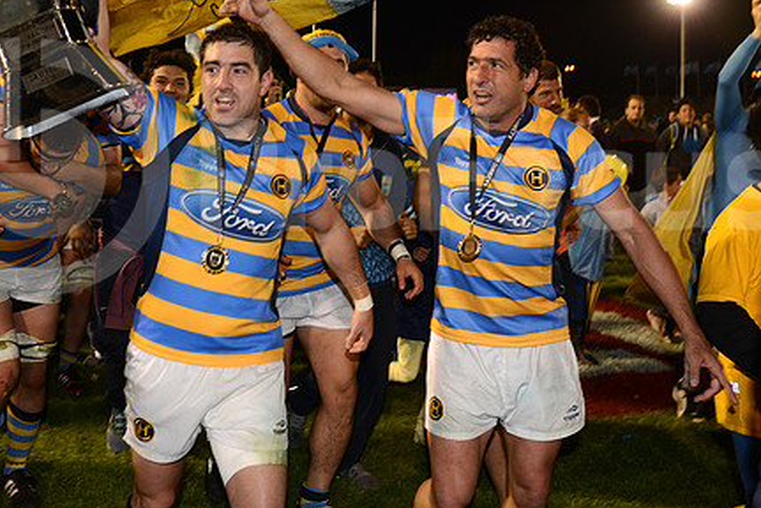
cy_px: 170
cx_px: 343
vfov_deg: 34.0
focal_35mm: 39
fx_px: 825
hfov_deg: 49.4
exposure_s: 1/160
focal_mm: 29
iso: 800
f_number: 3.5
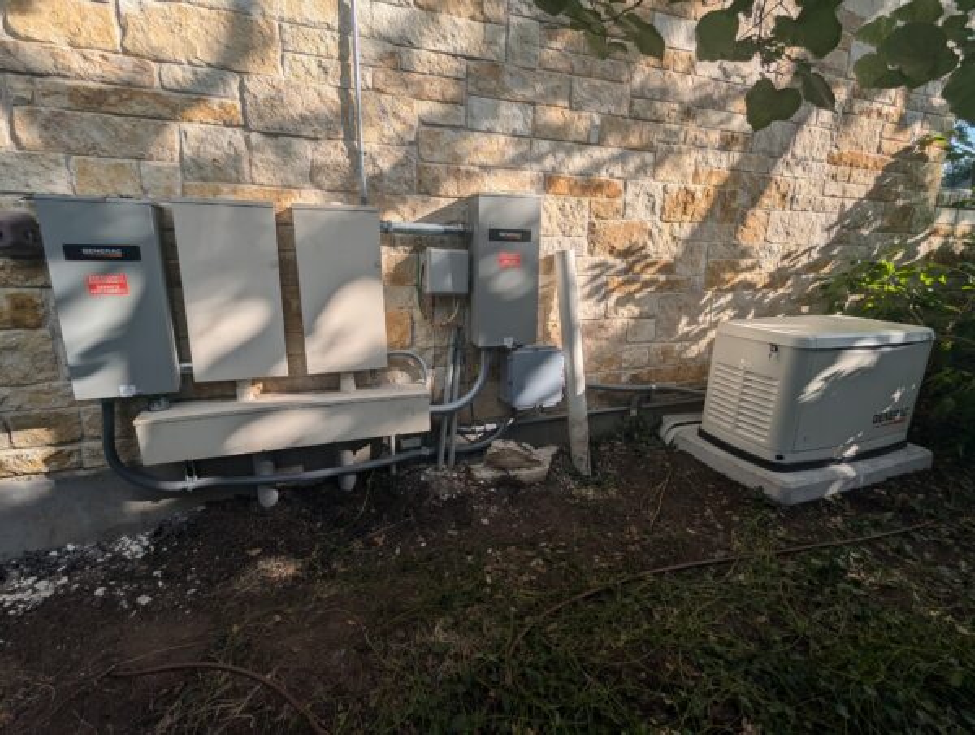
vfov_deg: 78.3
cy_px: 368
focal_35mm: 16
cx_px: 488
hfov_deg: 94.4
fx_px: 451
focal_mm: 2.35
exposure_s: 1/939
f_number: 2.2
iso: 45
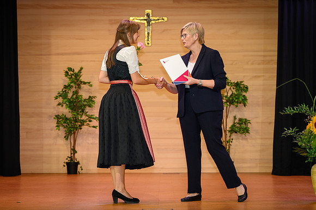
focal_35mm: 127
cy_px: 88
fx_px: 1117
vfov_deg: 10.7
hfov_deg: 16.1
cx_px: 153
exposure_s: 1/200
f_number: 5
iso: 2000
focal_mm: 110
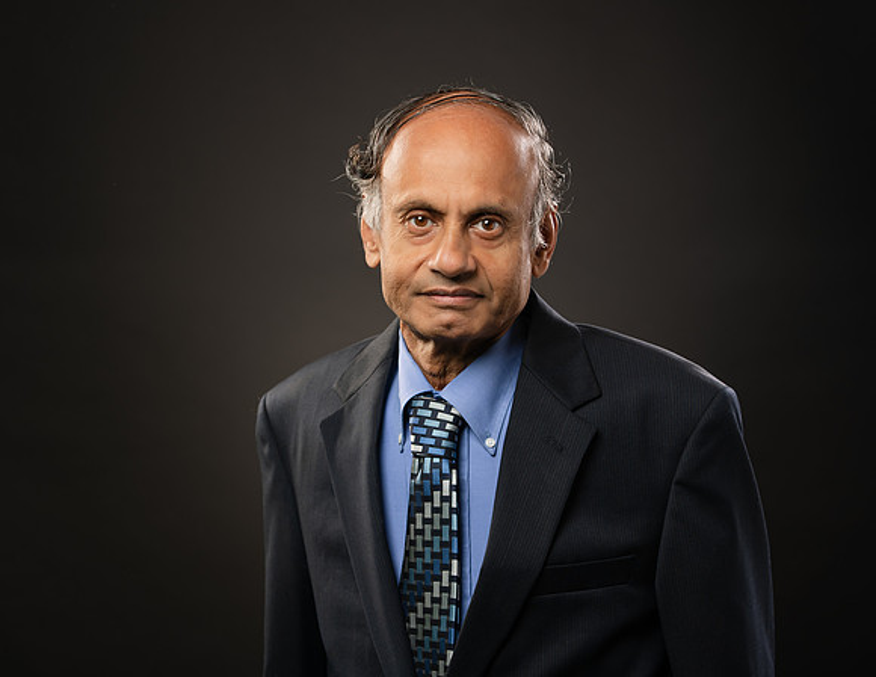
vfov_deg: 14.3
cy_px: 358
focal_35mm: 105
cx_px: 417
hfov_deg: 18.5
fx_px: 2689
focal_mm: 85
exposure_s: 1/250
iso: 160
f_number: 5
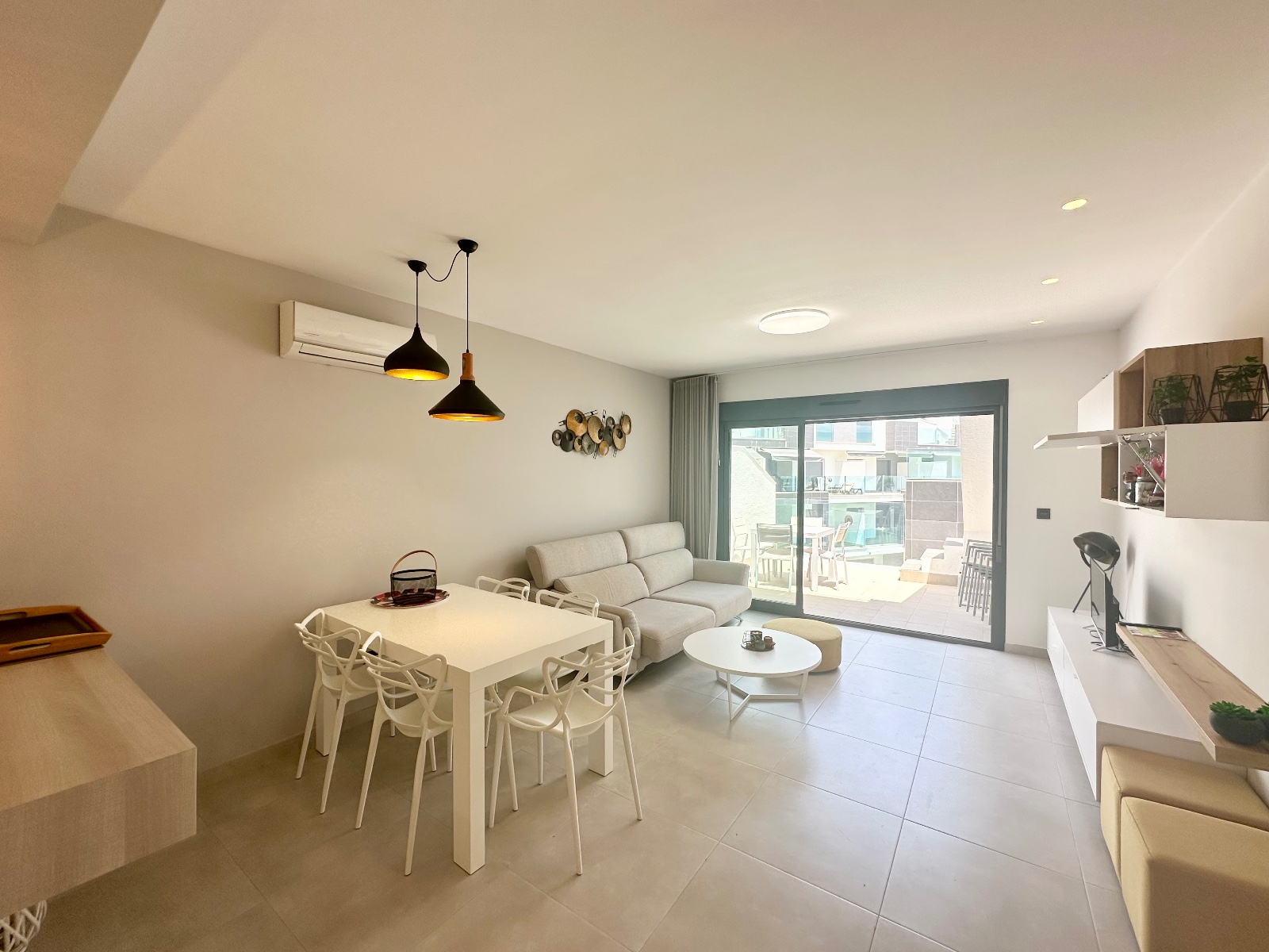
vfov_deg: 85.7
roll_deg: -0.6
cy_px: 476
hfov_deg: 102.1
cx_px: 634
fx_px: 513
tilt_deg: -0.1
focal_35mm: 14
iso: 40
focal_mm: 2.22
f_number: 2.2
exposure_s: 1/227
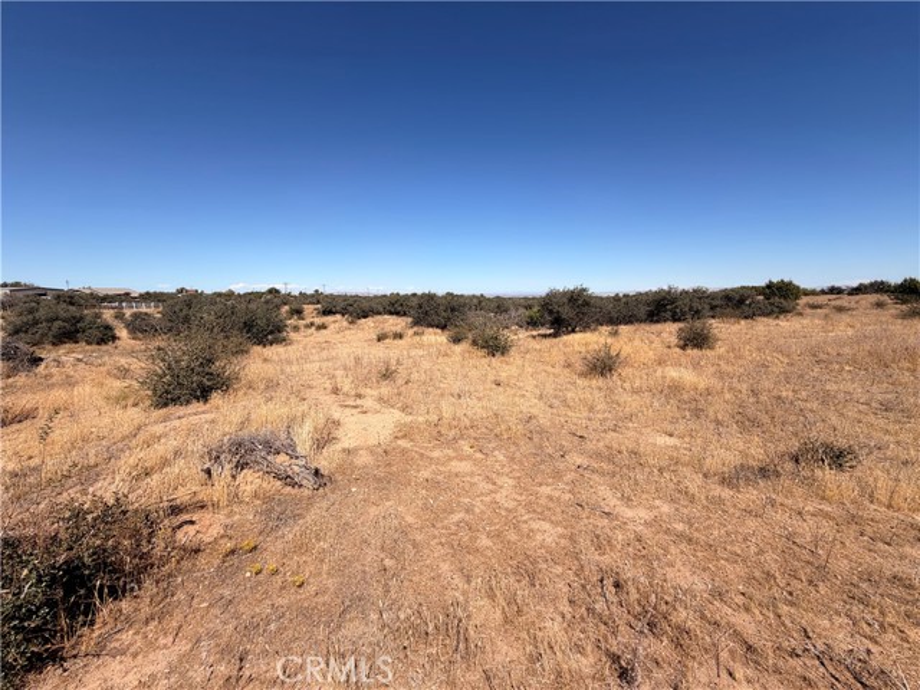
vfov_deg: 85.7
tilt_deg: -10.0
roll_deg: +0.1
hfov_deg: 102.1
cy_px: 345
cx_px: 460
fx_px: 372
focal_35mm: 14
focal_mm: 2.22
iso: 20
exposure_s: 1/1399
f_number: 2.2
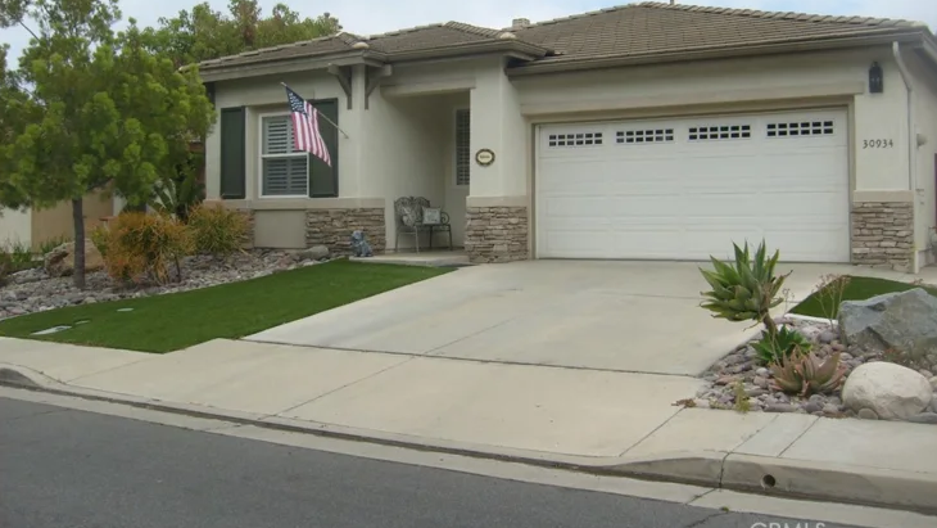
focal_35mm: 39
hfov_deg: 51.6
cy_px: 185
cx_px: 474
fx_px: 969
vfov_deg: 30.3
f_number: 7.1
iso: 80
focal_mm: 5.8
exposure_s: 1/250
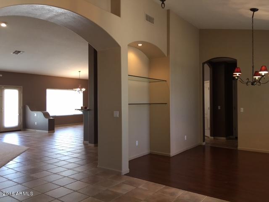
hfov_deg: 61.7
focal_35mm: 29
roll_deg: +0.4
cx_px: 134
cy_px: 101
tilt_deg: +1.4
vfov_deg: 48.2
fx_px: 225
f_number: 2.2
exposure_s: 1/30
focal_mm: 4.15
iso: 80
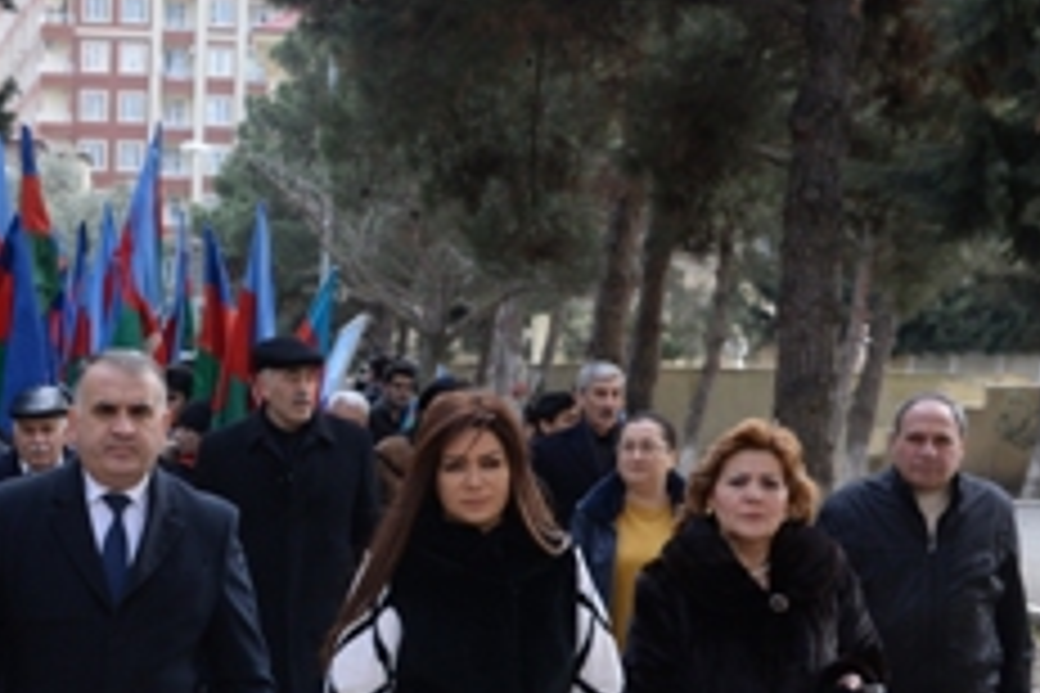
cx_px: 122
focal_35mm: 111
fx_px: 3206
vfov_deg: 12.3
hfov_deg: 18.2
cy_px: 605
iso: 560
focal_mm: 40
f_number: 5.6
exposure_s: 1/400
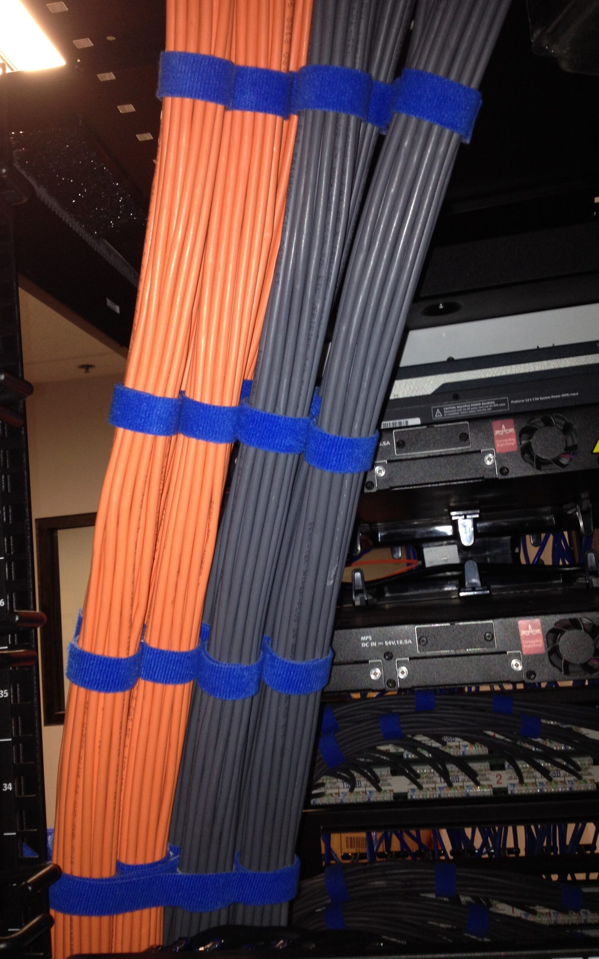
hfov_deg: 33.6
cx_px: 296
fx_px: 992
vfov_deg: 51.5
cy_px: 479
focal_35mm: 38
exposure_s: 1/16
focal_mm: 4.28
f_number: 2.4
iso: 64
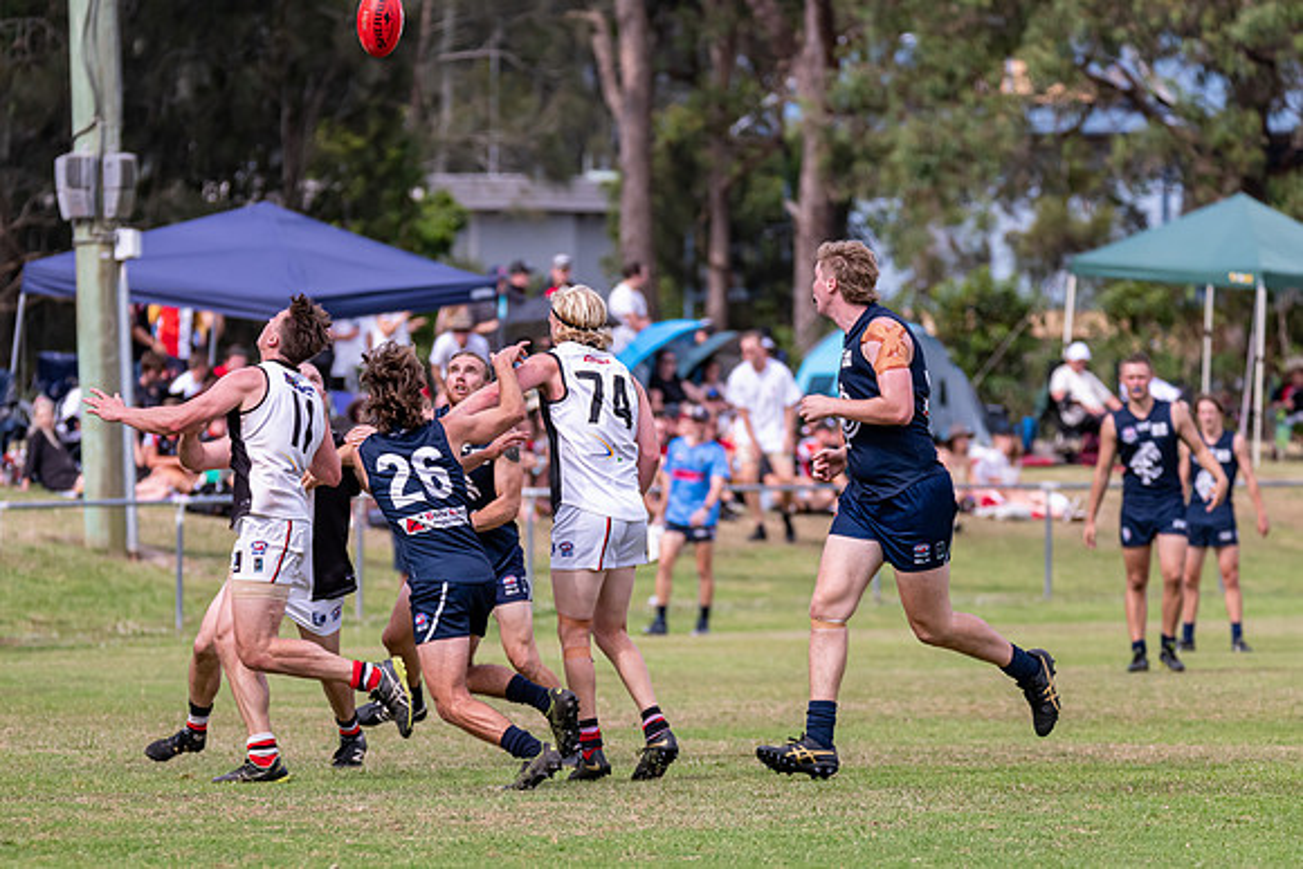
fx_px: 13478
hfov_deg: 5.5
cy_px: 539
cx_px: 494
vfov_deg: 3.7
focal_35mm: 372
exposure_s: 1/2000
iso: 800
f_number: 6.3
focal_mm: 300
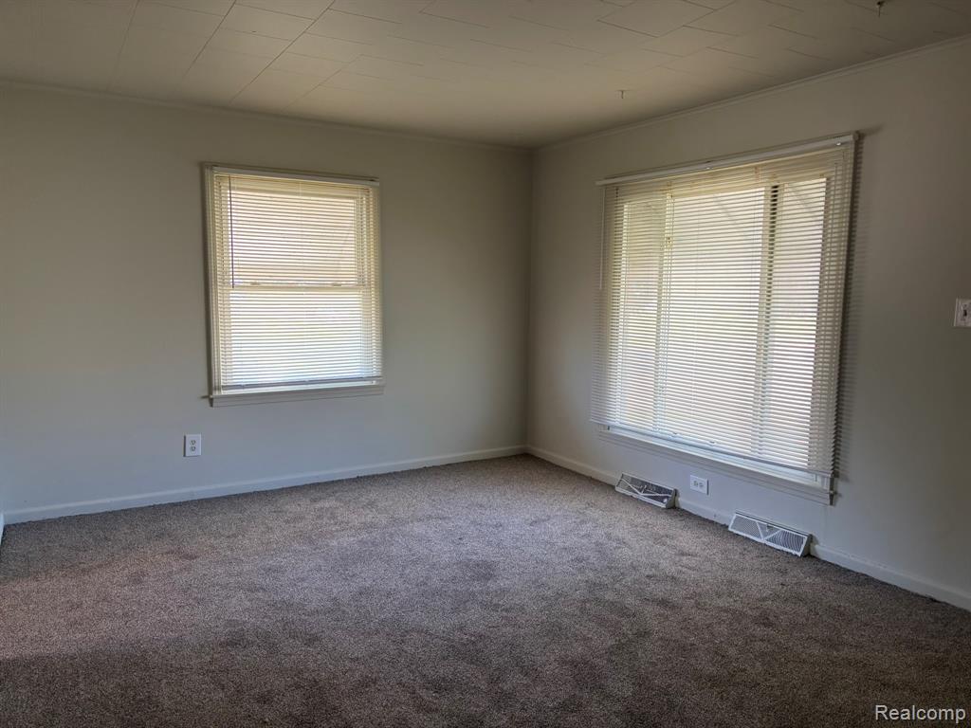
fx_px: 729
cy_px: 364
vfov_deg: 53.1
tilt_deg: -5.9
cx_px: 486
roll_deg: +0.2
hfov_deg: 67.3
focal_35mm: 26
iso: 100
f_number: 1.6
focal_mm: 5.96
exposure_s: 1/120
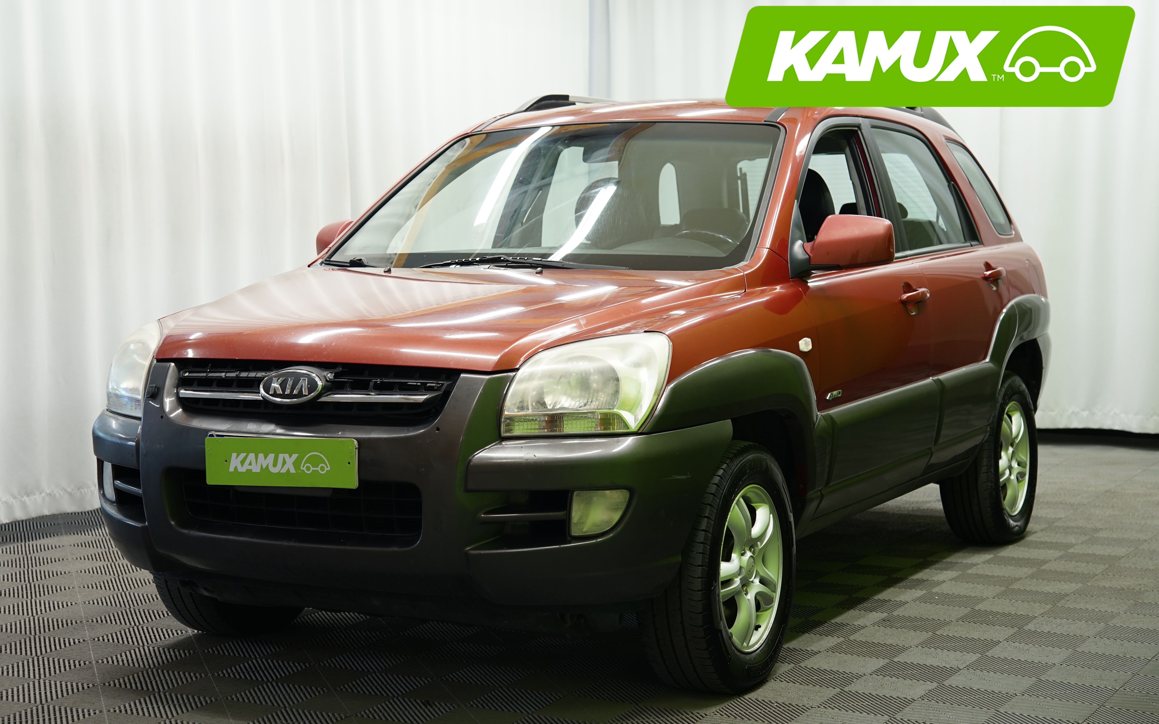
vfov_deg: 21.3
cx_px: 577
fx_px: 1927
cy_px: 360
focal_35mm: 61
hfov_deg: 33.5
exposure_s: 1/20
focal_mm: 59
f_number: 5
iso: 500
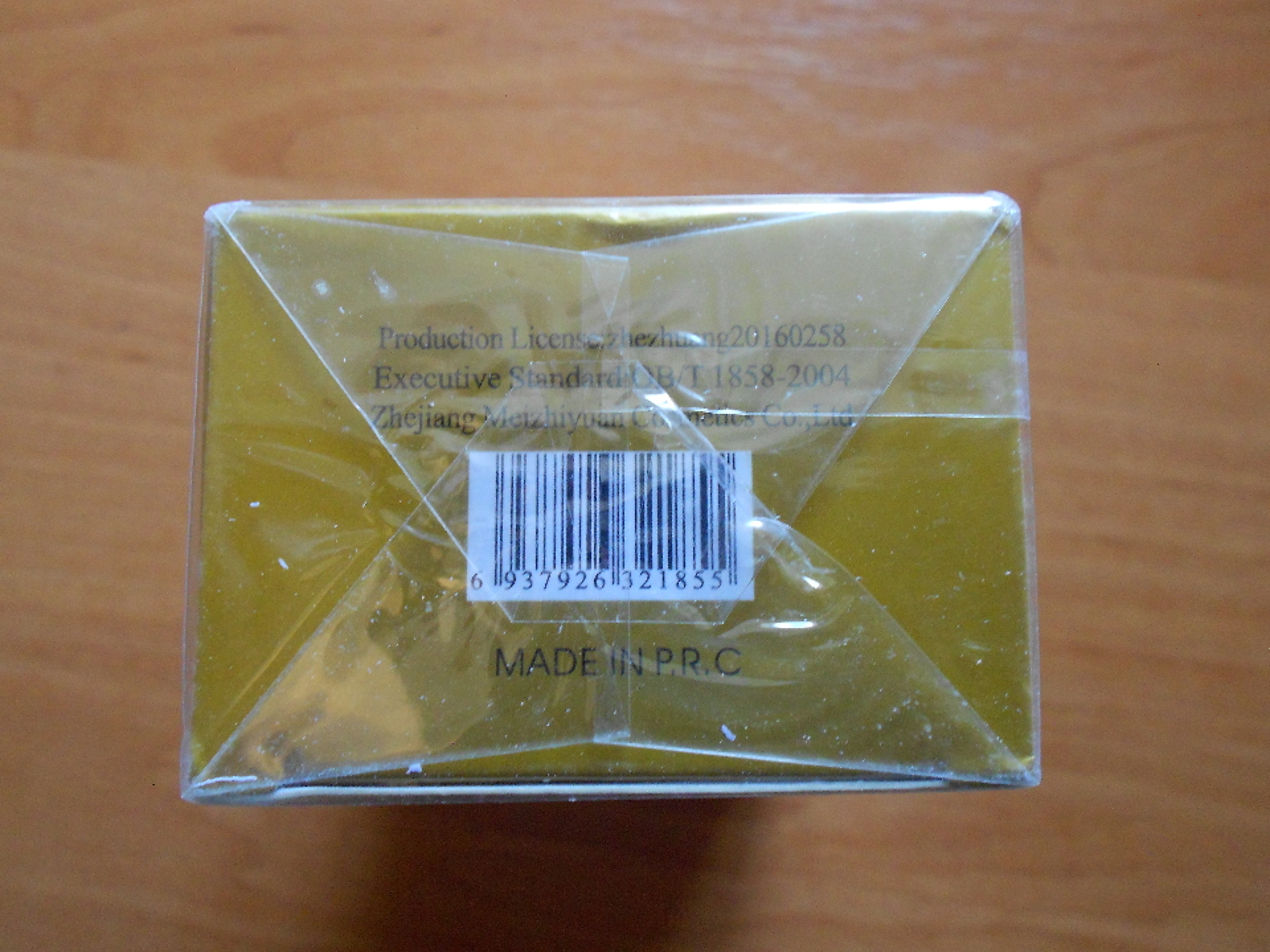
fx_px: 1064
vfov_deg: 48.2
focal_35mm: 29
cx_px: 635
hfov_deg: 61.7
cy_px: 476
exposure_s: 1/30
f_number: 3.4
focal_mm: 5.1
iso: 400
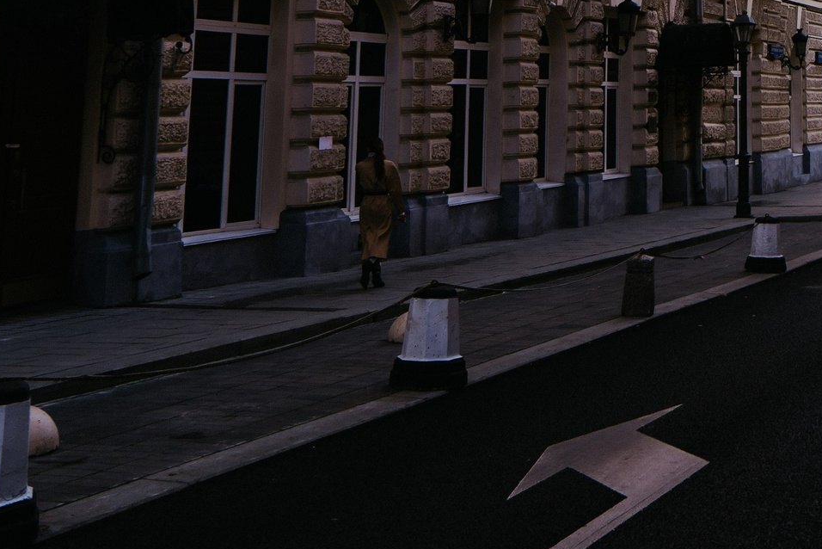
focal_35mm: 65
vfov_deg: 19.3
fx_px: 1485
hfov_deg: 28.5
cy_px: -177
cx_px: 874
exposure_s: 1/320
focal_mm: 24
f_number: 4
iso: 125
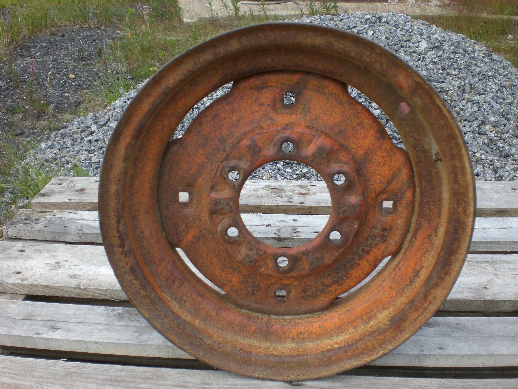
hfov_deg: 49.0
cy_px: 194
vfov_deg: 37.7
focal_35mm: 38
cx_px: 259
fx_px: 569
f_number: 3.1
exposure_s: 1/320
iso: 50
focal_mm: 6.3
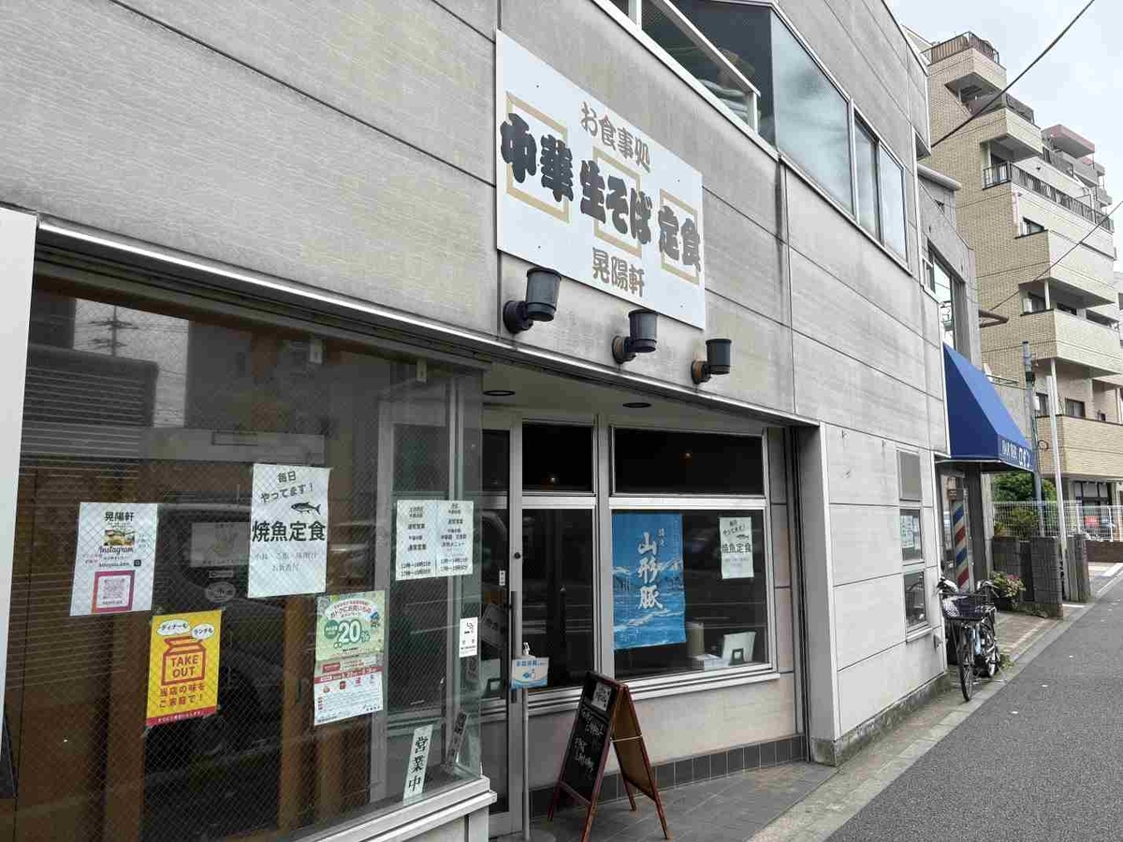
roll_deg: +0.3
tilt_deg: +6.5
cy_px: 421
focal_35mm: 26
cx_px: 562
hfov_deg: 67.3
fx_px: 843
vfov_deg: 53.1
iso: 50
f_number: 1.6
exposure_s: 1/1311
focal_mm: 5.96
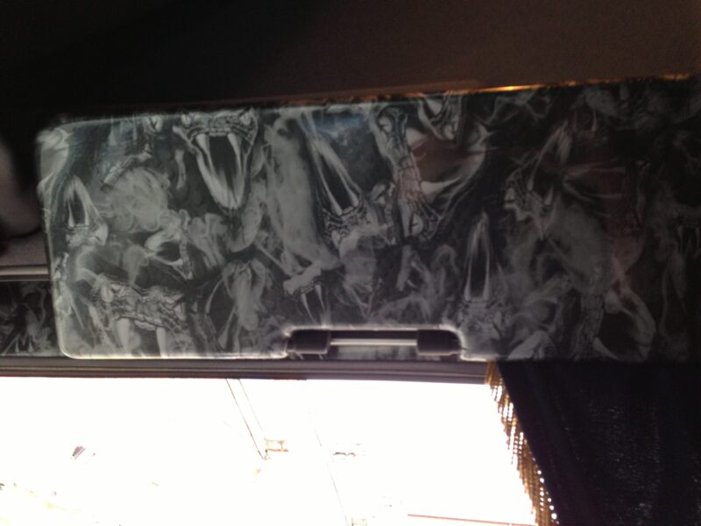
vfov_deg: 42.9
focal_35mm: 33
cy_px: 263
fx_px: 668
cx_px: 350
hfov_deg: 55.4
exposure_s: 1/20
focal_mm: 4.13
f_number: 2.4
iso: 125
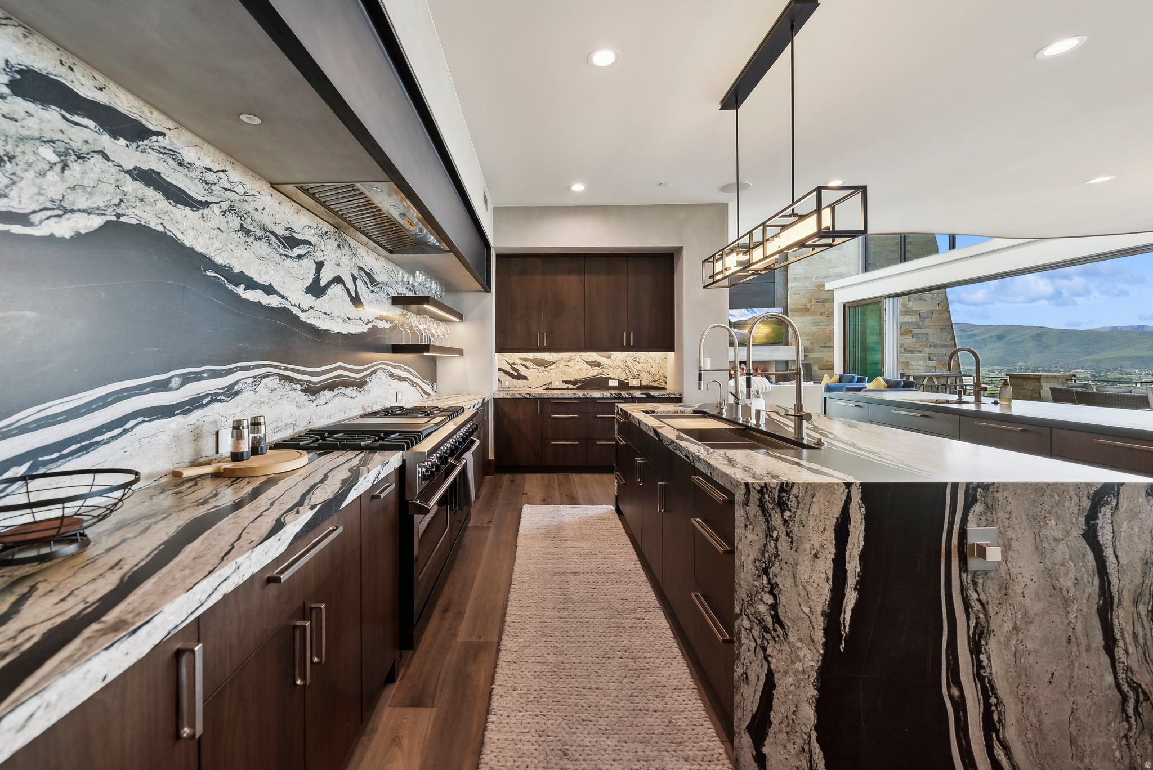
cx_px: 576
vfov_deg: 81.3
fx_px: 449
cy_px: 385
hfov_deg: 104.2
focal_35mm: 14
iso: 1600
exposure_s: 1/200
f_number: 5
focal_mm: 14
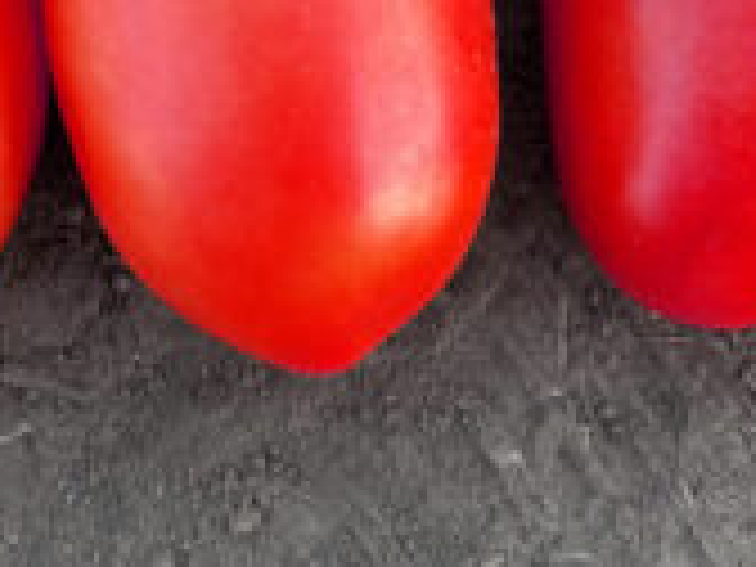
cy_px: 81
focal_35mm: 103
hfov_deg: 18.8
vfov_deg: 14.3
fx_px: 2249
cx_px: 119
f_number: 1.6
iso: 32
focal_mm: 4.2
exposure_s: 1/163
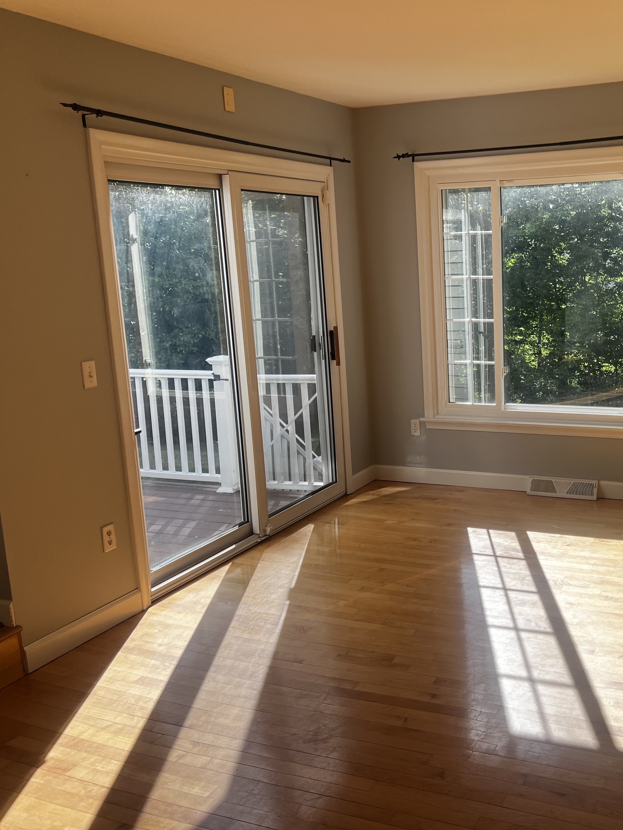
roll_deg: +1.6
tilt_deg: -9.9
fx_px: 840
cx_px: 477
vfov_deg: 52.6
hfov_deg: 39.5
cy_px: 415
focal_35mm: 35
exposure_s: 1/1100
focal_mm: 5.7
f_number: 1.5
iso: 50
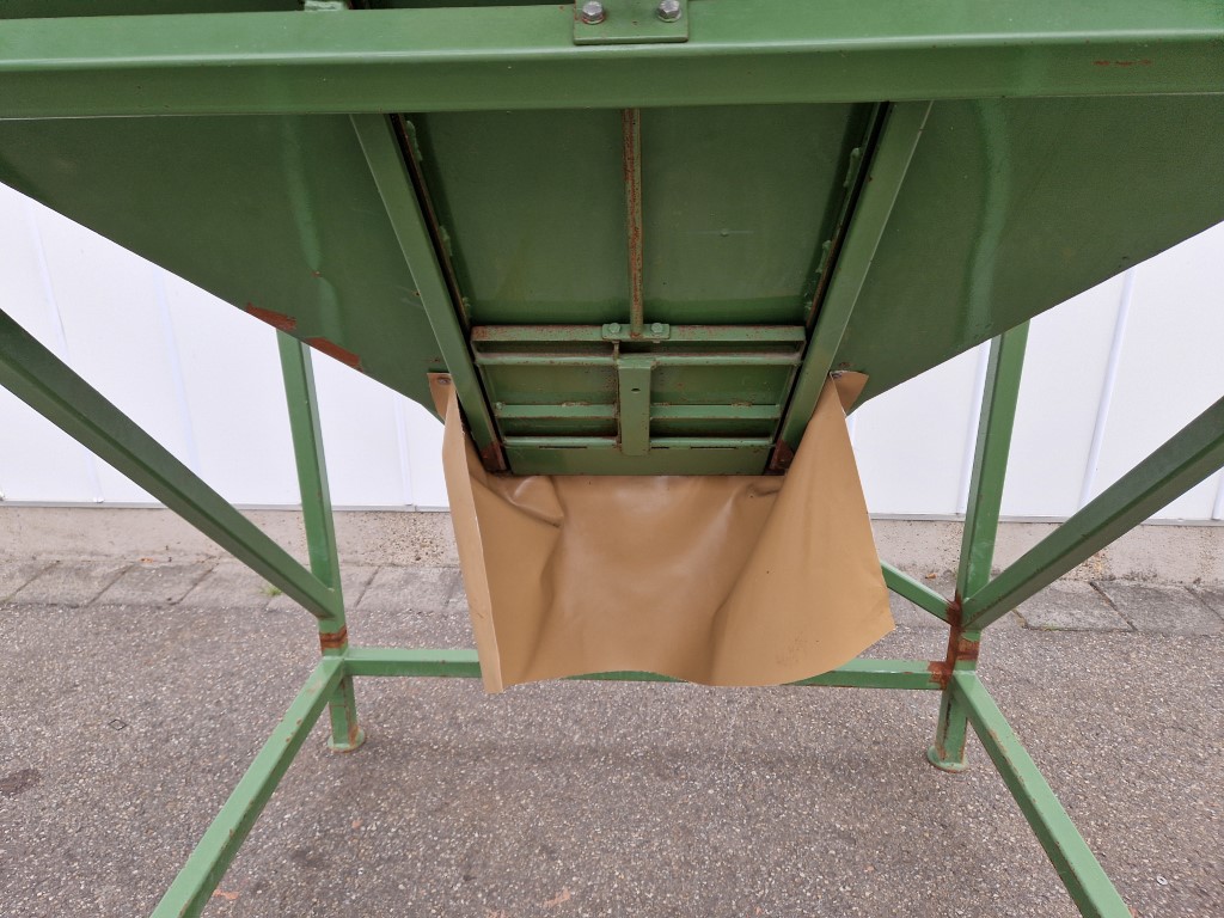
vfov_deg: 58.9
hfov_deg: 73.9
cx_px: 612
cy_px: 459
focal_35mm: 23
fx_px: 813
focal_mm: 5.4
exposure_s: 1/180
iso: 50
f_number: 1.8
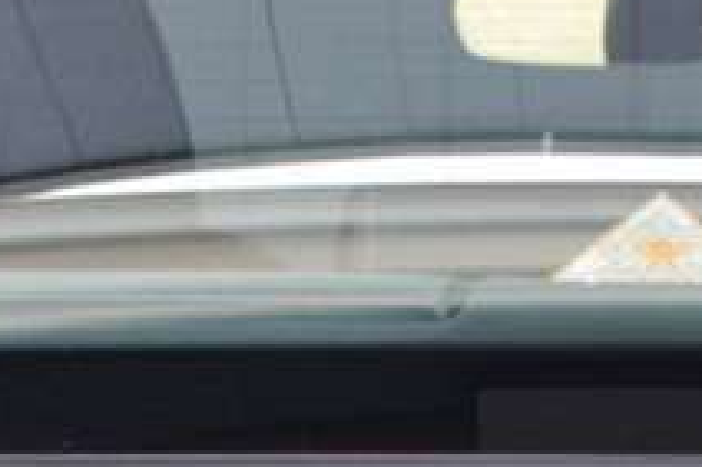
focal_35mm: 218
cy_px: 1333
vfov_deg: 5.9
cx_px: 579
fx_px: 4248
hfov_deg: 9.4
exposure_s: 1/125
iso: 400
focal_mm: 22
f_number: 5.6
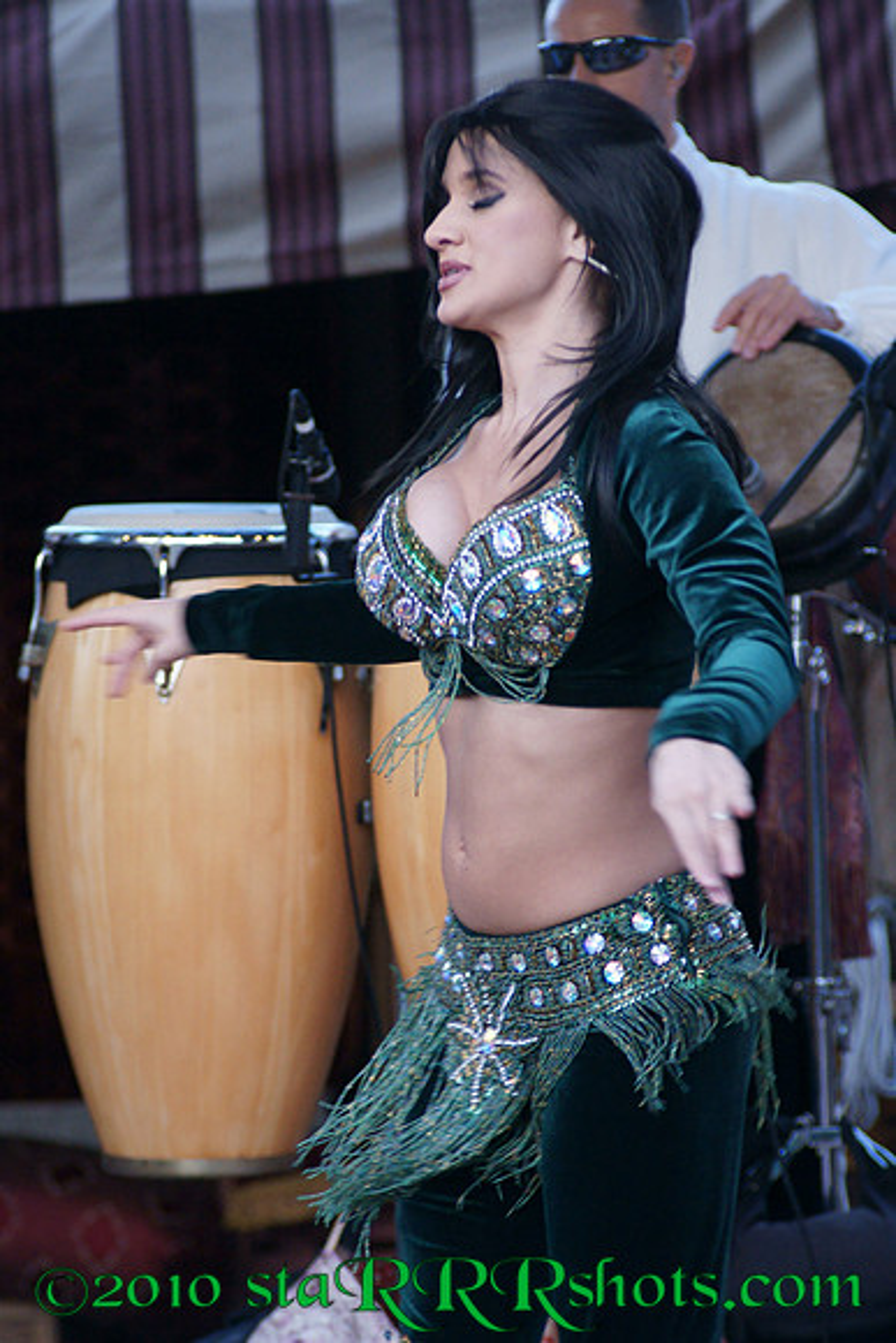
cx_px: 448
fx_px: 8954
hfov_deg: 5.7
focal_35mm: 240
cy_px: 672
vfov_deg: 8.6
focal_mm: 160
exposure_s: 1/320
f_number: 4.5
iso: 1600
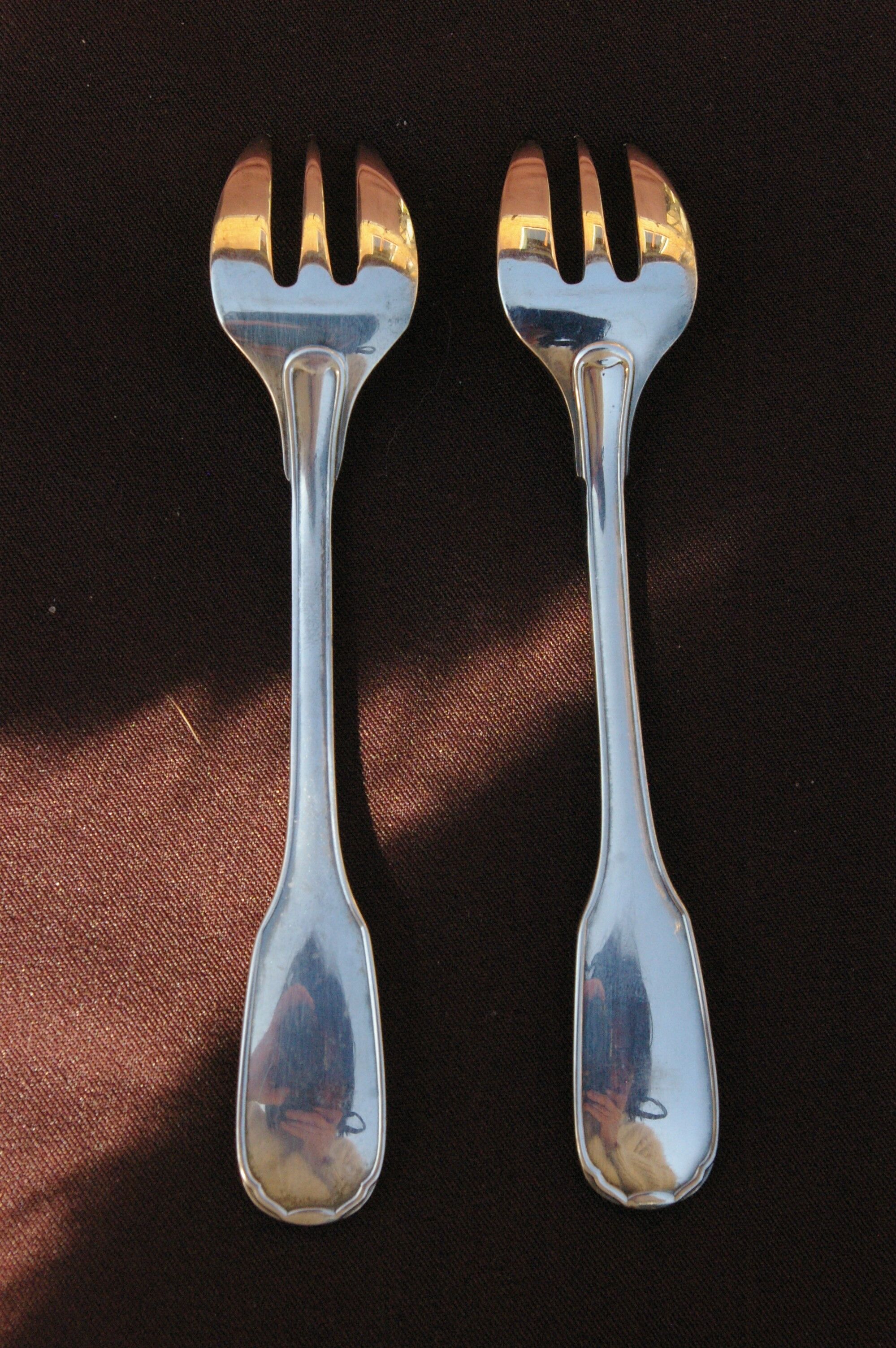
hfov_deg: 34.1
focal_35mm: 39
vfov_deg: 49.6
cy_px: 674
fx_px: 1459
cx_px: 448
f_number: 8
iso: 1600
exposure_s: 1/350
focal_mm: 26
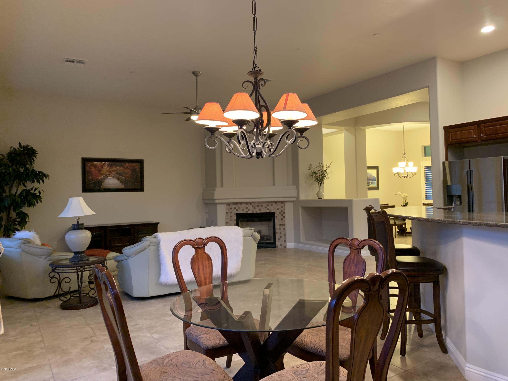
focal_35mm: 26
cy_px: 190
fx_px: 382
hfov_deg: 67.3
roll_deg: +1.3
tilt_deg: +2.5
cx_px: 254
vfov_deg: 53.1
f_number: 1.8
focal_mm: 4.25
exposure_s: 1/60
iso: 320
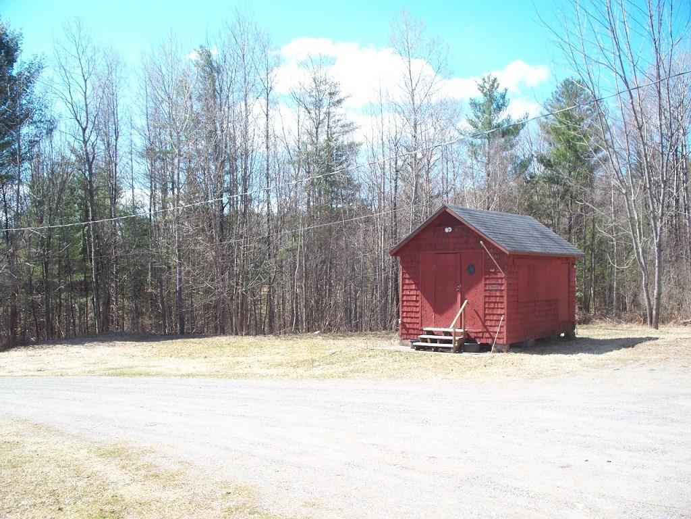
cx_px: 346
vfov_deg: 39.7
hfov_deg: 51.4
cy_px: 260
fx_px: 719
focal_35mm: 36
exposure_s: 1/320
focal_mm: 7.54
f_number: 2.8
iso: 64
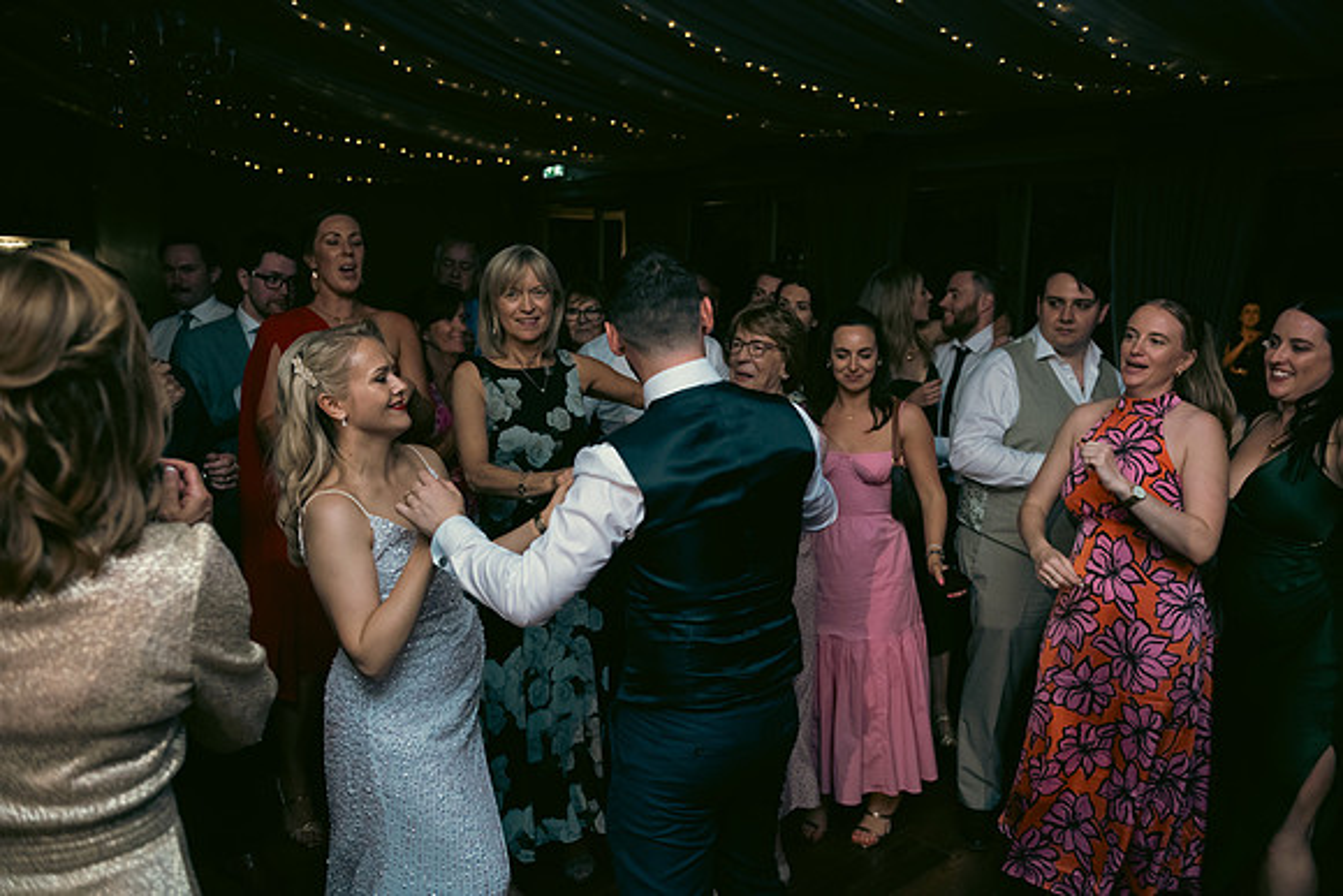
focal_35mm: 28
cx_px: 672
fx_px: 1045
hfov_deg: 65.5
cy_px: 448
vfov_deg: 46.4
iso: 800
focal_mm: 28
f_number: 3.5
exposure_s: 1/160
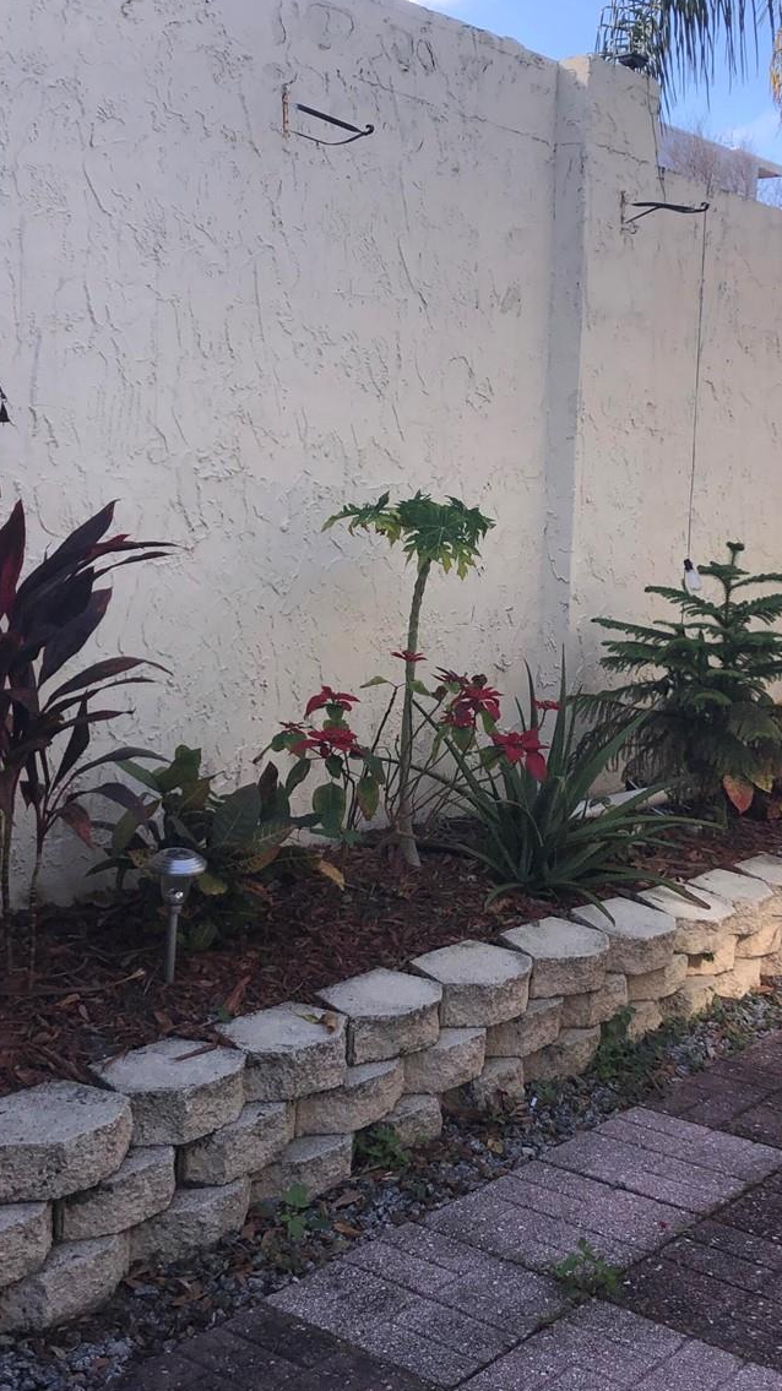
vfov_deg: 47.4
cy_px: 681
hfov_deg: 27.6
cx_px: 478
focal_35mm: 43
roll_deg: -1.8
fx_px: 1586
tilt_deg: -7.1
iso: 20
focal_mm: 3.99
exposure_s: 1/960
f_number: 1.8
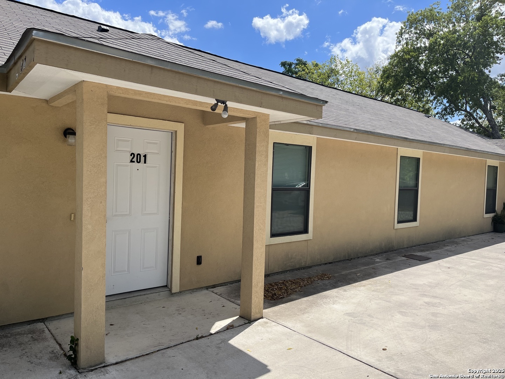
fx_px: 379
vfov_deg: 53.1
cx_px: 252
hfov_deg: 67.3
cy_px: 190
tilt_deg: -2.3
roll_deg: -1.4
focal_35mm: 26
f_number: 1.6
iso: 50
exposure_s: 1/3745
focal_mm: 5.1
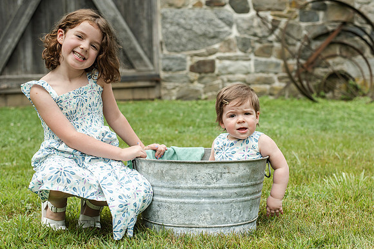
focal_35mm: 55
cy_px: 137
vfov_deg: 24.7
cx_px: 205
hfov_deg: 36.3
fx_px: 570
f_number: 3.5
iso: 640
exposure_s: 1/4000
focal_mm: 50
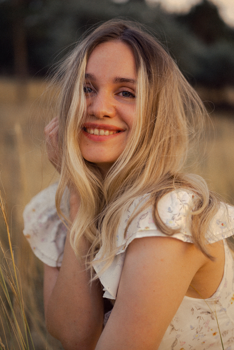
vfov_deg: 39.6
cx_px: 117
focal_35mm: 50
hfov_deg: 27.0
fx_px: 487
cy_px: 175
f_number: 1.8
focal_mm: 50
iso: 400
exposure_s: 1/1000
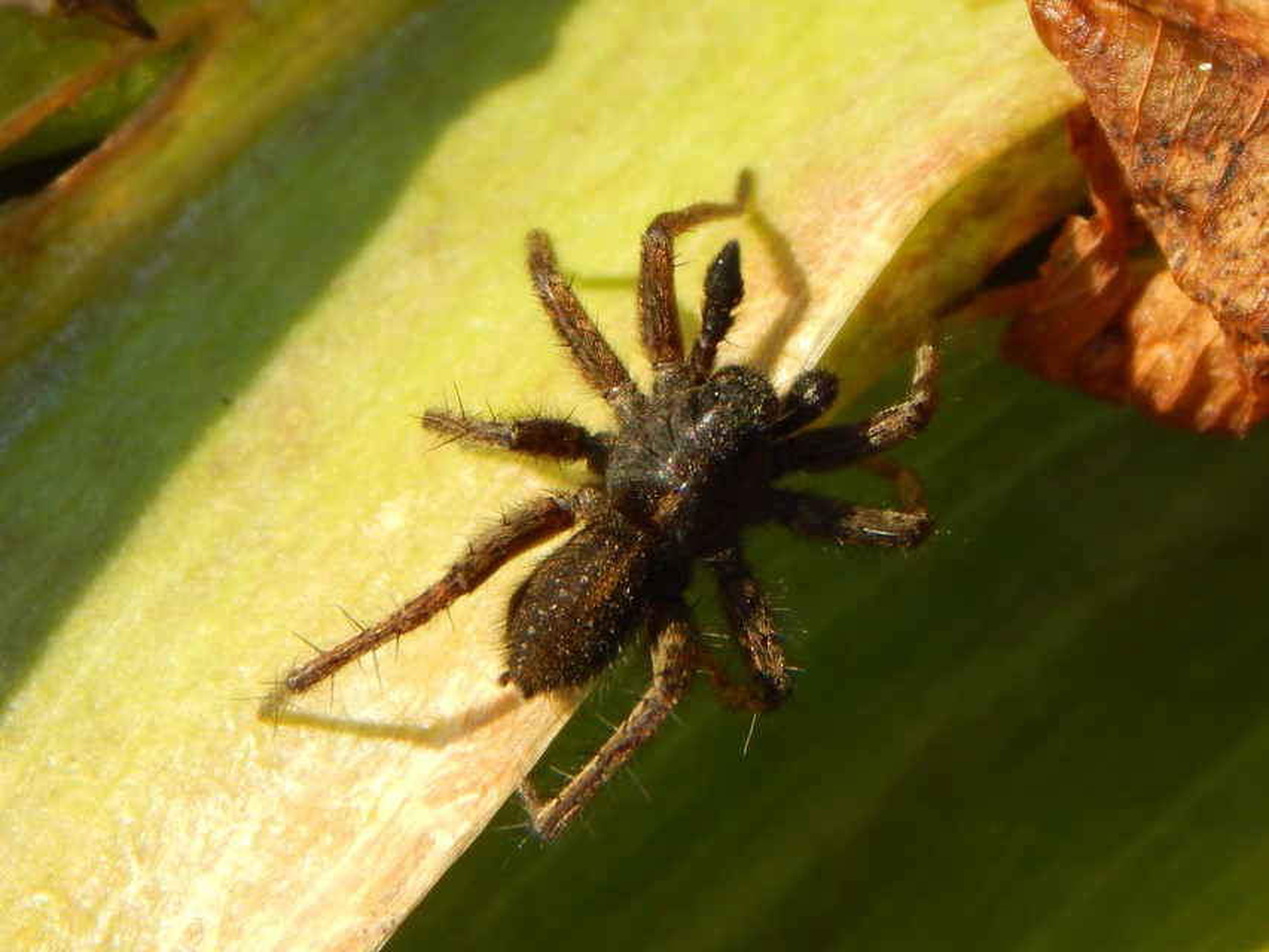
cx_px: 634
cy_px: 476
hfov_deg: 10.9
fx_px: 6673
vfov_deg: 8.2
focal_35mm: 182
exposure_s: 1/250
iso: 125
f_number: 5.3
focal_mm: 32.8
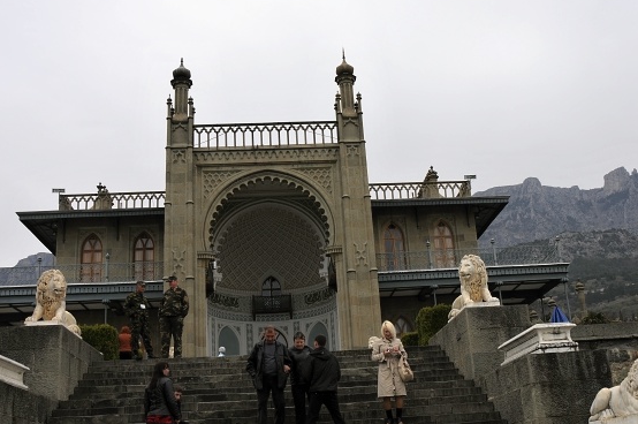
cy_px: 213
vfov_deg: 34.1
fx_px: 690
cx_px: 341
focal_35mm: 39
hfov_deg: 49.6
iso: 200
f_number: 7.1
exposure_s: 1/200
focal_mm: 24
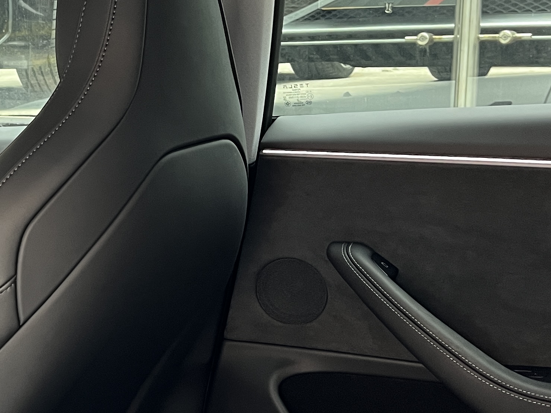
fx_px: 1130
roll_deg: +1.3
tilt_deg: -9.0
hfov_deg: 24.6
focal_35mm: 71
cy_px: 210
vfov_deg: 20.7
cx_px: -126
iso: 250
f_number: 1.6
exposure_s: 1/60
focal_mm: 5.1
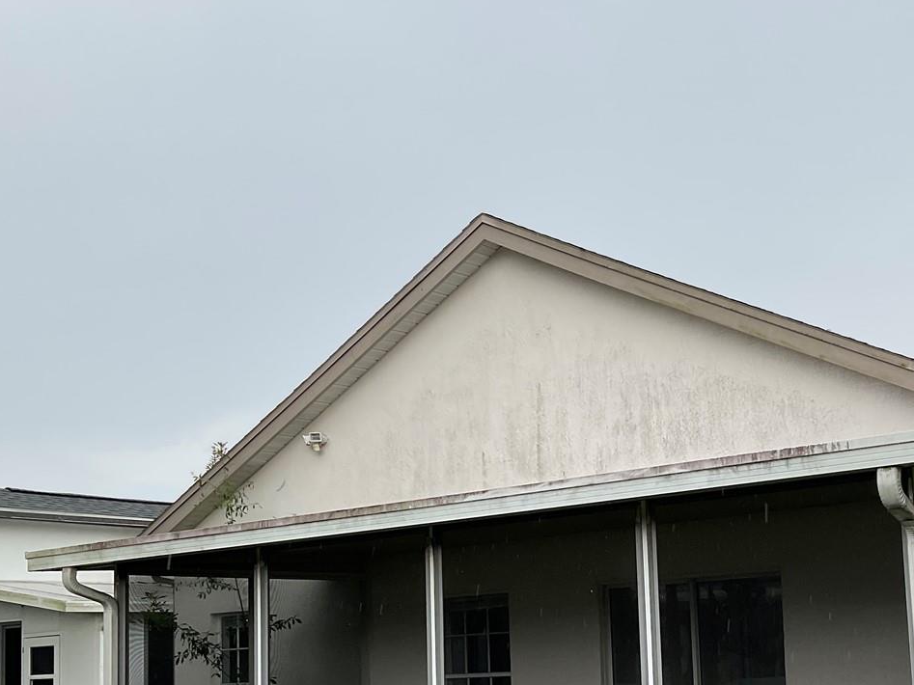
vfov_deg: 29.2
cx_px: 659
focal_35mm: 49
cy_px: 524
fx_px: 1294
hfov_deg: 38.1
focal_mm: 3
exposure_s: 1/355
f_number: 1.8
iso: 16
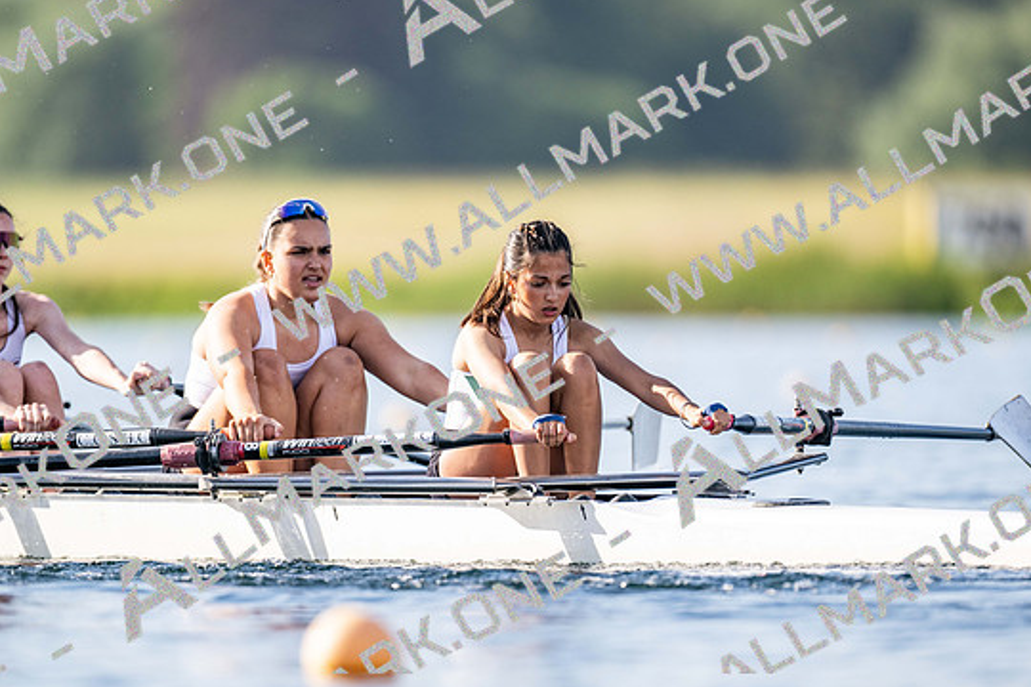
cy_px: 346
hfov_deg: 3.2
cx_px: 508
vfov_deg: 2.1
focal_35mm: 645
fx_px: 18471
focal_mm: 600
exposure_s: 1/2500
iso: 500
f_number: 4
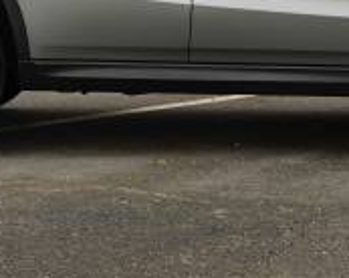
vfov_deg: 8.6
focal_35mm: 176
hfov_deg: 10.9
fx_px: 1820
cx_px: 260
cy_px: -121
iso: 100
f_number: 4.5
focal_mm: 50.7
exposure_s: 1/80
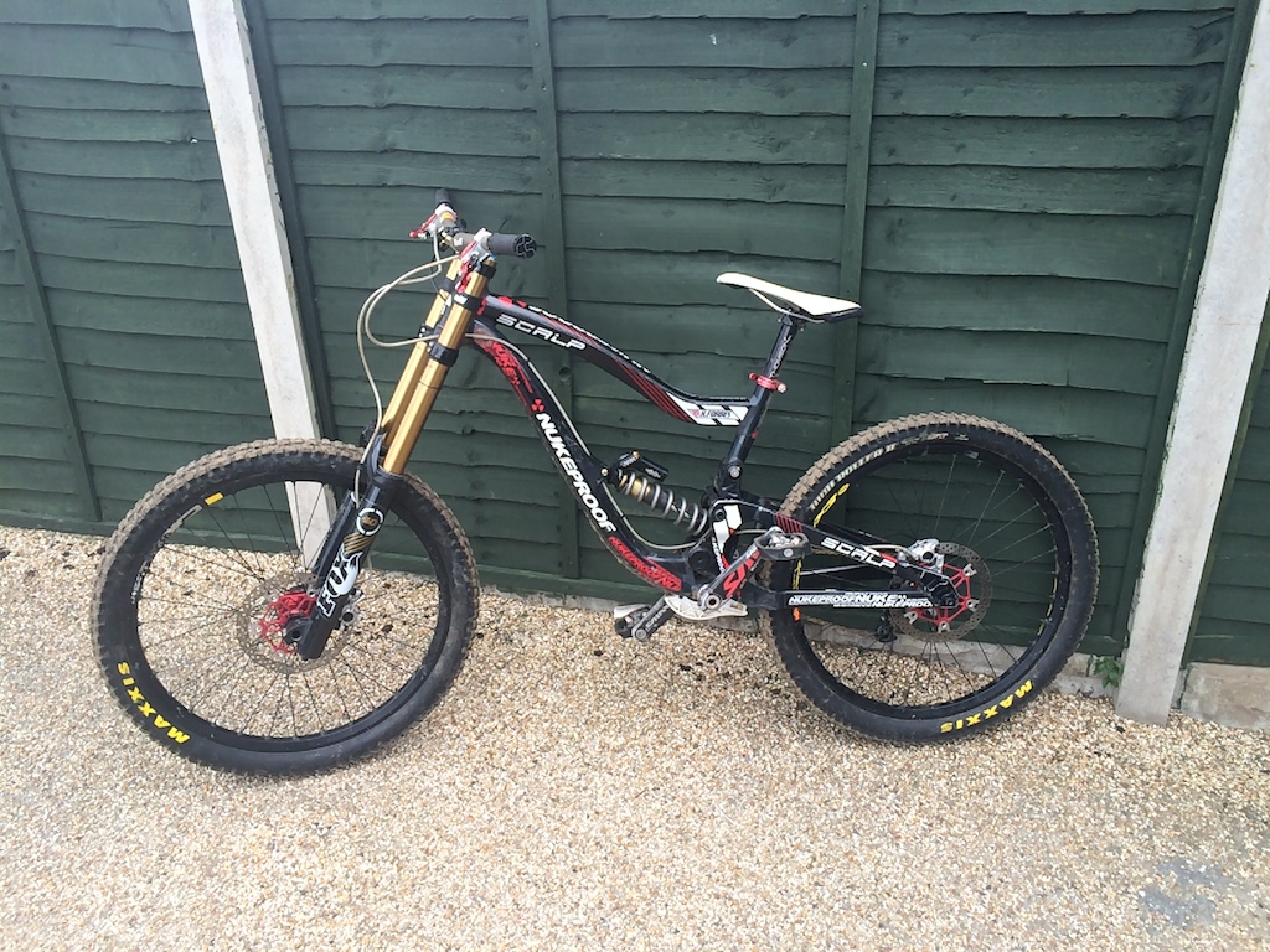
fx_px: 1064
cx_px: 635
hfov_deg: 61.7
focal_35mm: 29
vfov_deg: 48.2
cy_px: 476
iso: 32
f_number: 2.2
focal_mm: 4.15
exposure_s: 1/389
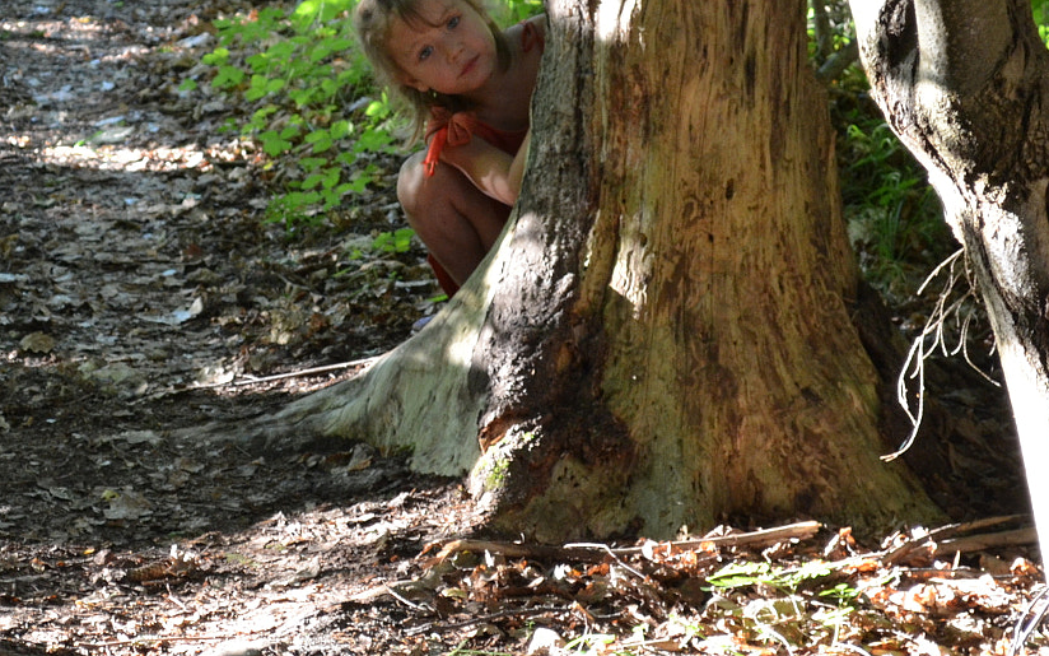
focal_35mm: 163
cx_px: 160
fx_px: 4660
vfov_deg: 8.0
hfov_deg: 12.8
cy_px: 111
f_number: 5.6
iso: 800
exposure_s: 1/60
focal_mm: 55
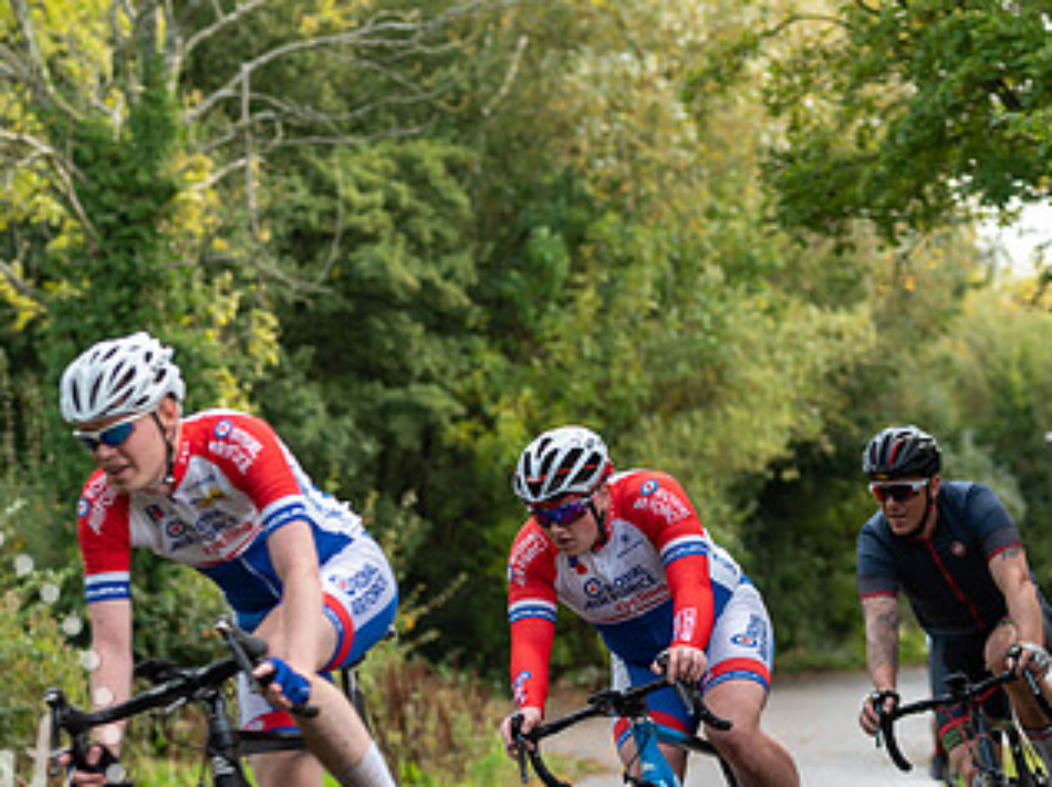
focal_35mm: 154
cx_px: 567
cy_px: 616
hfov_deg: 12.8
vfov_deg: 9.6
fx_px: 4675
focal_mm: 70
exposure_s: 1/320
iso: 200
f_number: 3.2
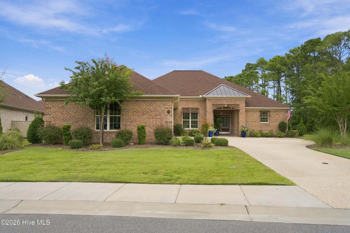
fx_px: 243
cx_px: 175
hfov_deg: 71.5
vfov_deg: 51.3
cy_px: 116
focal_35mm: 25
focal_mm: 25
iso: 100
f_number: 4
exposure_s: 1/500
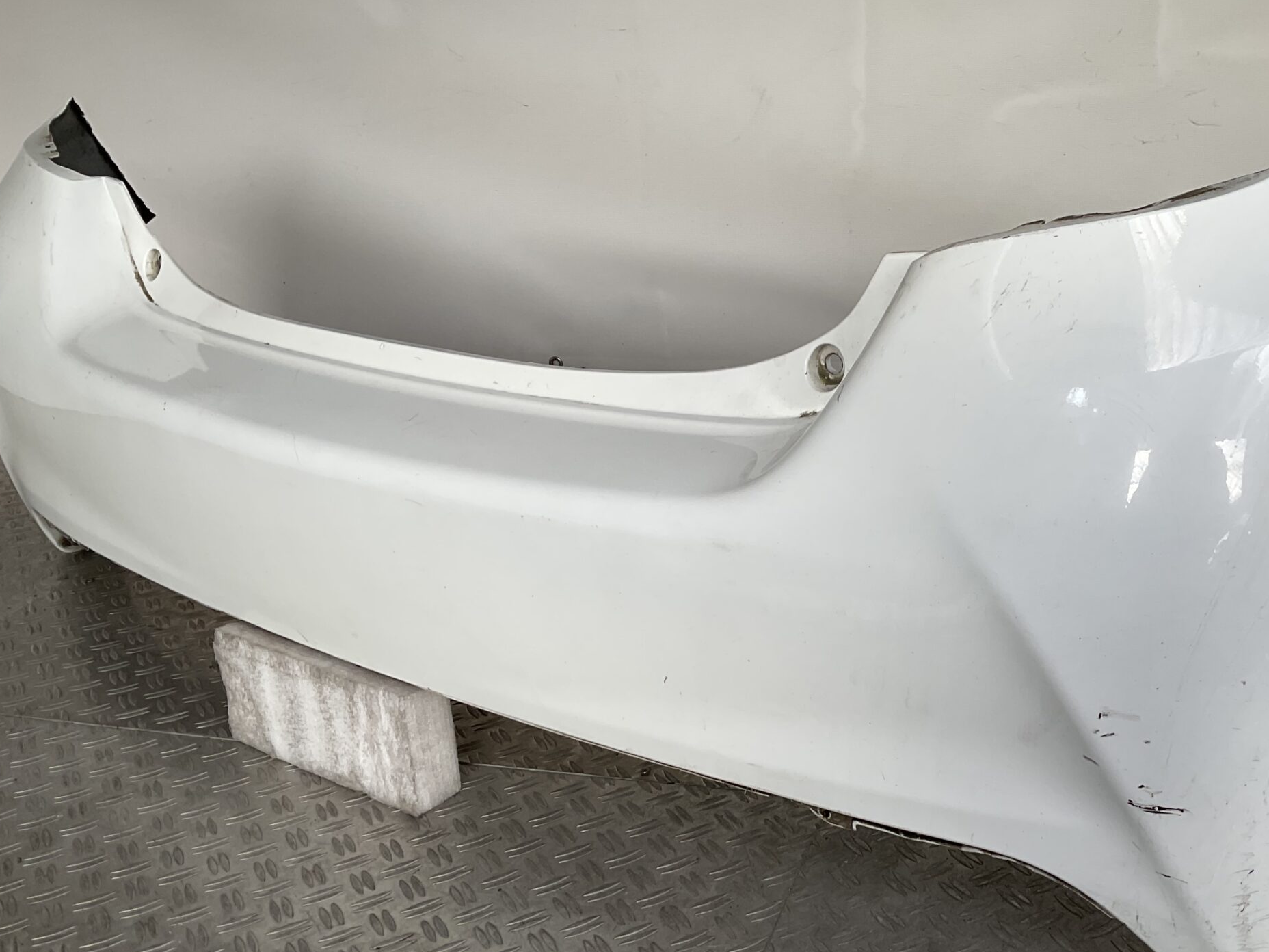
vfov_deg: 35.8
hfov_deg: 46.5
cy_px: 579
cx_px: 777
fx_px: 1466
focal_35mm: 40
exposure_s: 1/163
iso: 16
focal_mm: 3
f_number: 1.8
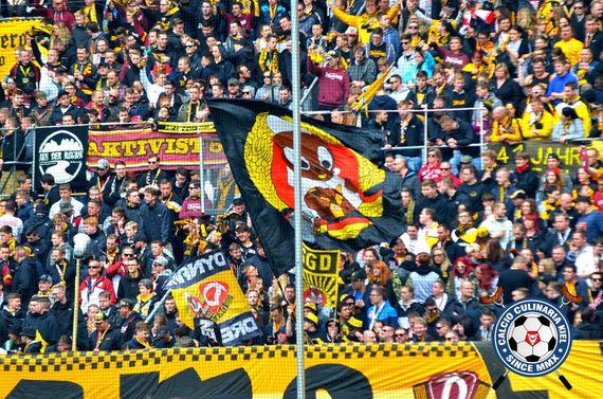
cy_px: 200
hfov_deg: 6.9
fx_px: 5012
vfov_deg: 4.6
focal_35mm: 300
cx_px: 302
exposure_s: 1/1000
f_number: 4
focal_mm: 200
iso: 500
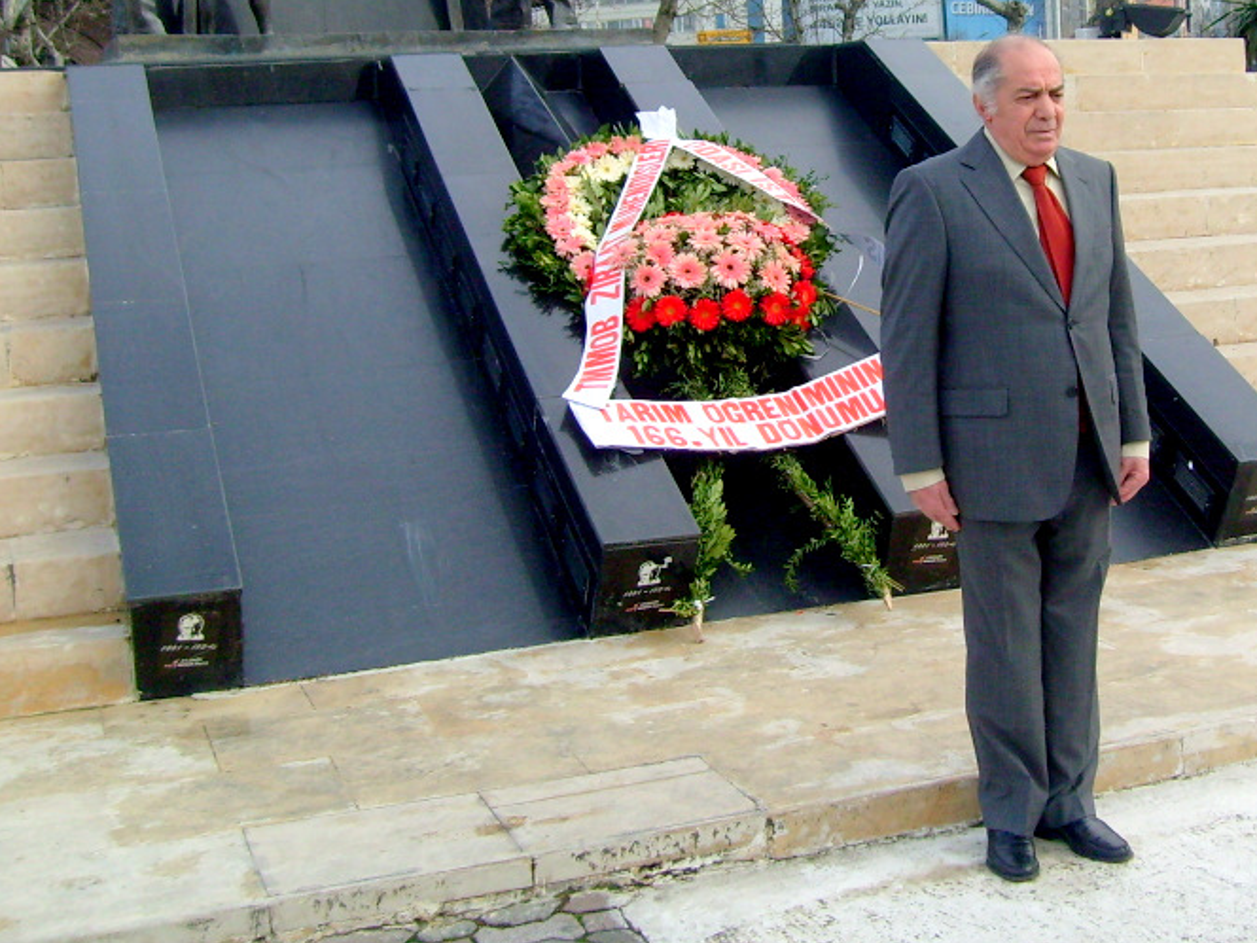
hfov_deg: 35.0
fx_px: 1961
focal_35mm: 54
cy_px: 267
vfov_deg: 26.8
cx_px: 892
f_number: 7.1
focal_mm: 5.8
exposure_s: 1/125
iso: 80
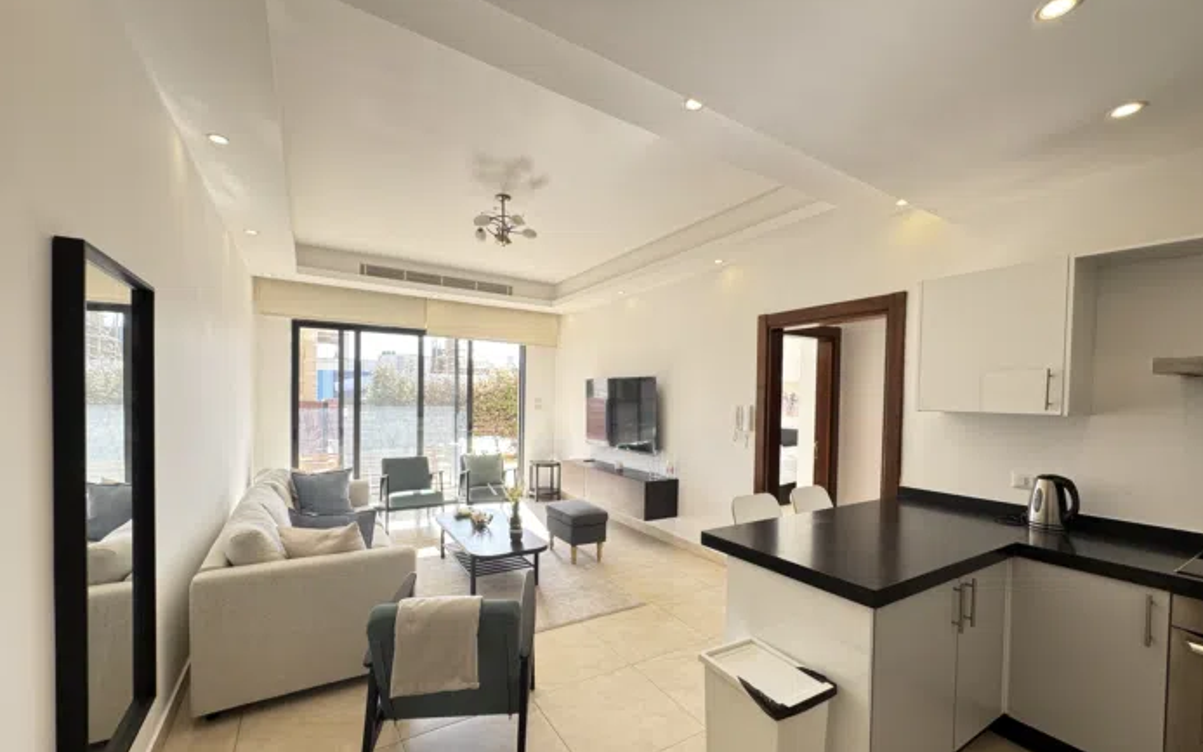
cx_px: 601
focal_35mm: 15
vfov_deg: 74.6
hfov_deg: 101.5
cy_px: 409
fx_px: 492
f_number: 2.2
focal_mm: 2.22
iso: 100
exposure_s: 1/99
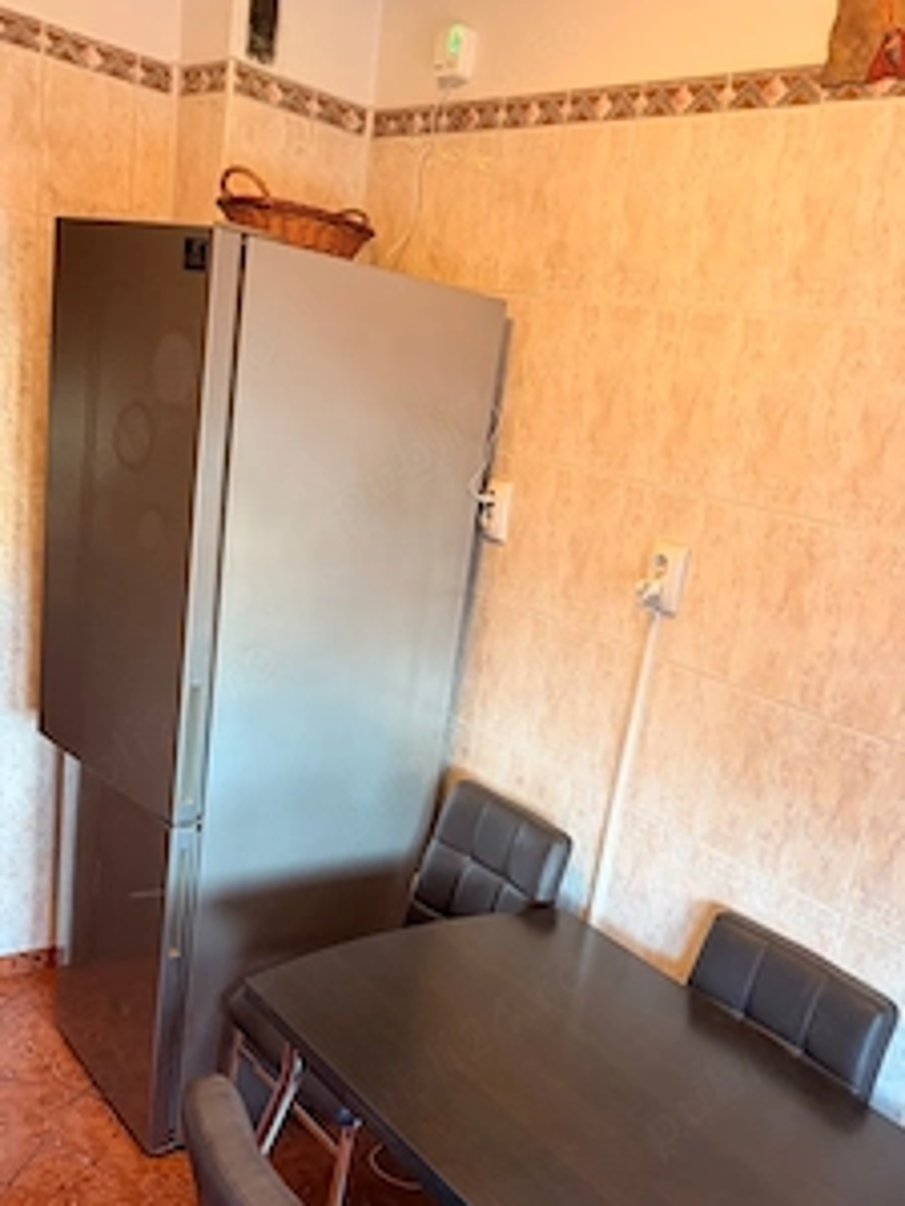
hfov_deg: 44.0
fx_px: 1115
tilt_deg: -19.2
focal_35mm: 32
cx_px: 539
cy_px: 788
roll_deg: -10.5
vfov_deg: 55.8
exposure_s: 1/50
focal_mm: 6.76
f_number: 1.78
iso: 500
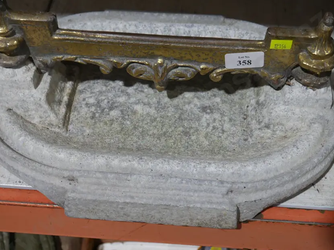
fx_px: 502
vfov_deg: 28.0
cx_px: 161
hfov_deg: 36.8
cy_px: 142
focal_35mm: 52
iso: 320
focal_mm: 21
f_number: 4.6
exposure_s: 1/60
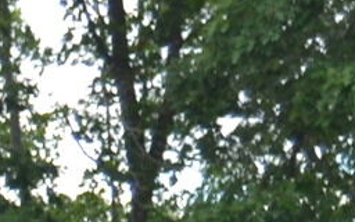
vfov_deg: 4.2
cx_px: -567
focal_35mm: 298
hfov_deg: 6.6
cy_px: 812
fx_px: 2883
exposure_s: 1/125
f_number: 5.6
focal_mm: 26
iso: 100
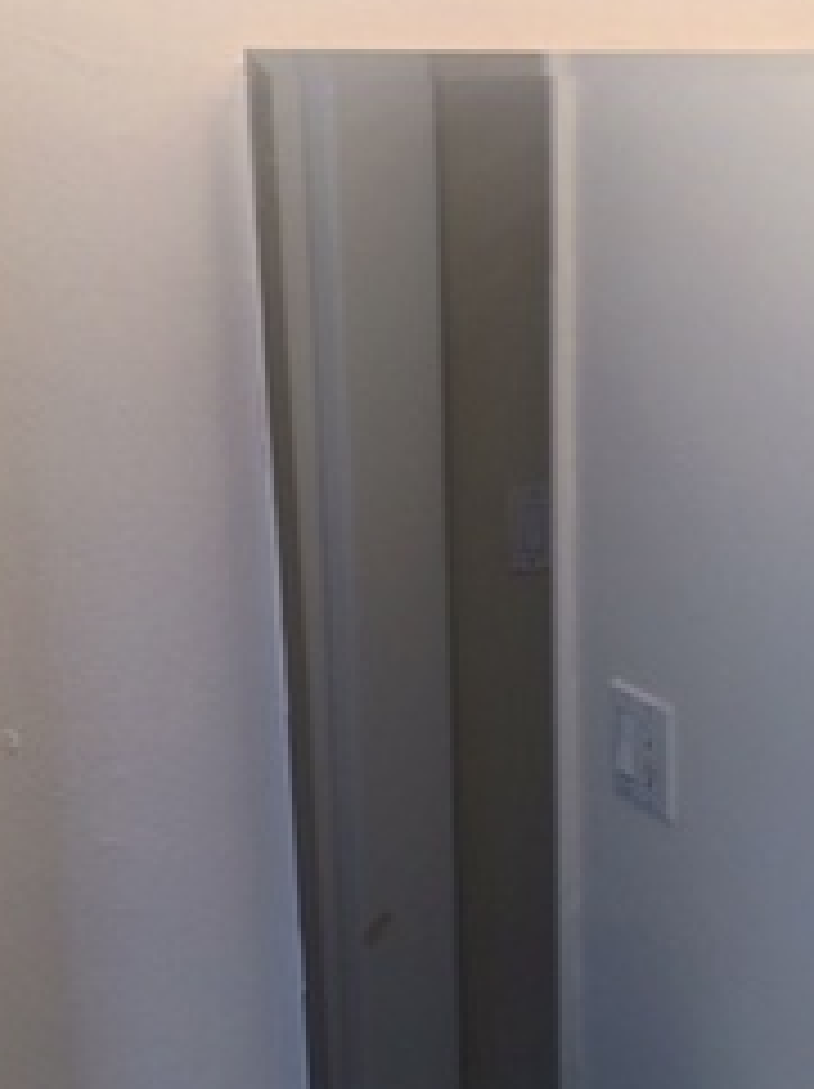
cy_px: 662
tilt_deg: -16.1
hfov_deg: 24.0
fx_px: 1885
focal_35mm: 60
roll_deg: +1.4
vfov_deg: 32.1
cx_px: 636
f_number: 2.2
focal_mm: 4.15
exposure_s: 1/214
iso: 32
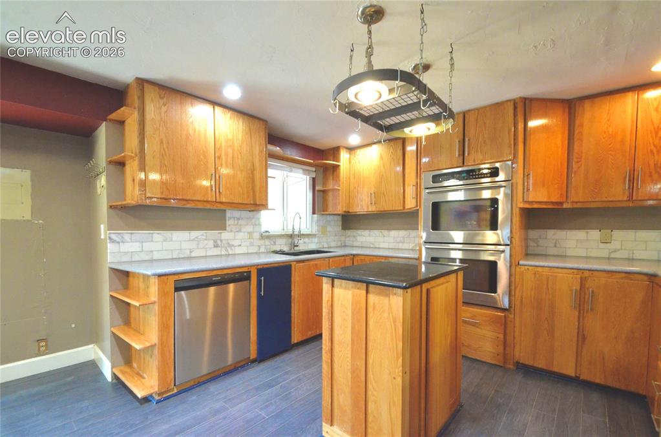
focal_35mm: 15
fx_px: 275
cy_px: 218
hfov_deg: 100.5
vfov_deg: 77.0
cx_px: 330
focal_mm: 10
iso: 4000
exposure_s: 1/50
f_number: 8
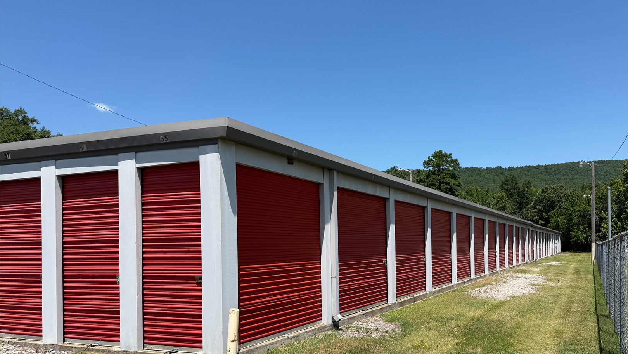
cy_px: 242
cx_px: 372
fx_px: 516
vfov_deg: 37.3
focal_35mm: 31
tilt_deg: +0.1
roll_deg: +0.3
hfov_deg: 62.2
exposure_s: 1/4405
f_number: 1.78
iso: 80
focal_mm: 6.76
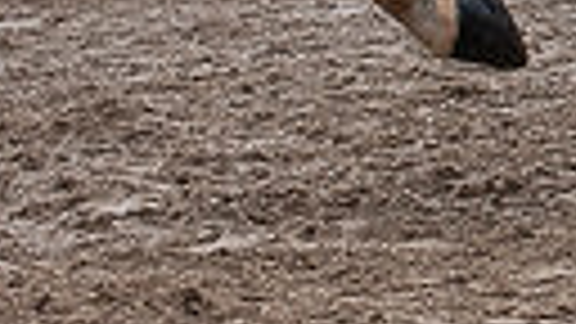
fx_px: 7301
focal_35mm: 478
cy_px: -385
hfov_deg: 4.5
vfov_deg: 2.5
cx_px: 958
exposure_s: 1/1000
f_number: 5.6
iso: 1600
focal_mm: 116
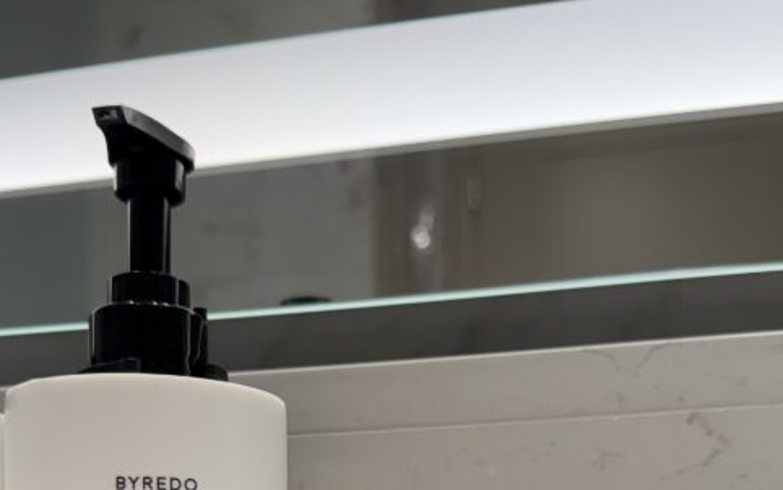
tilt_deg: +1.9
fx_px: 1153
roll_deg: +0.2
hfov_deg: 37.5
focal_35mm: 54
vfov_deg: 22.0
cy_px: 607
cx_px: 364
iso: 80
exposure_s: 1/120
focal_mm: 6.76
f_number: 1.78
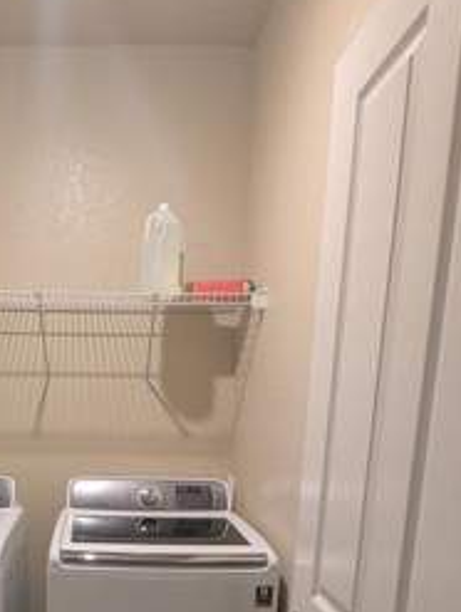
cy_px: 518
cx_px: 89
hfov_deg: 43.3
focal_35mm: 31
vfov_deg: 53.1
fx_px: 549
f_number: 1.95
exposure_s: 1/40
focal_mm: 2.23
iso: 256
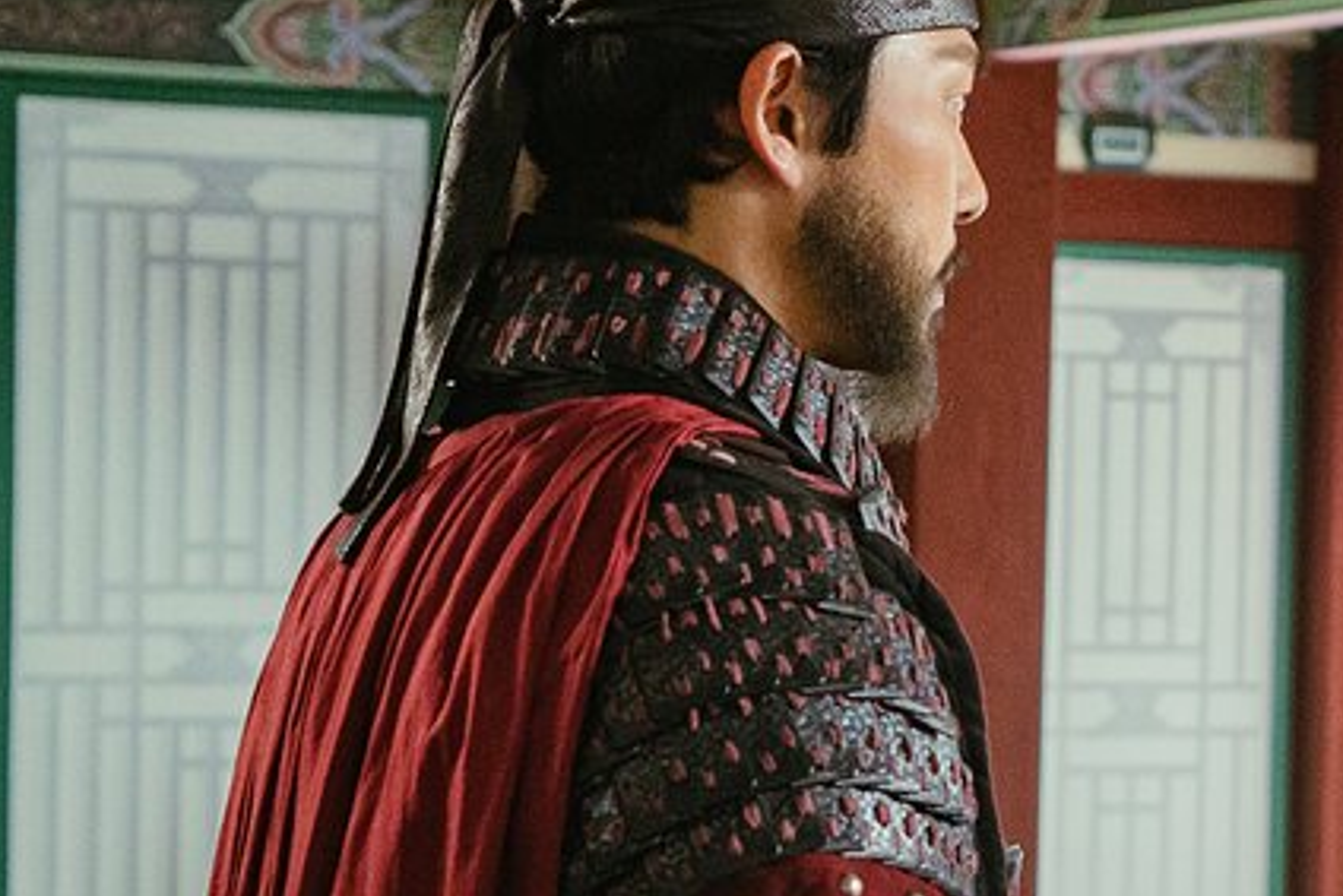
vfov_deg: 10.4
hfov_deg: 15.0
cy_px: 704
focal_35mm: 132
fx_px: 4926
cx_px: 1634
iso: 4000
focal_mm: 40
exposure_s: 1/100
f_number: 4
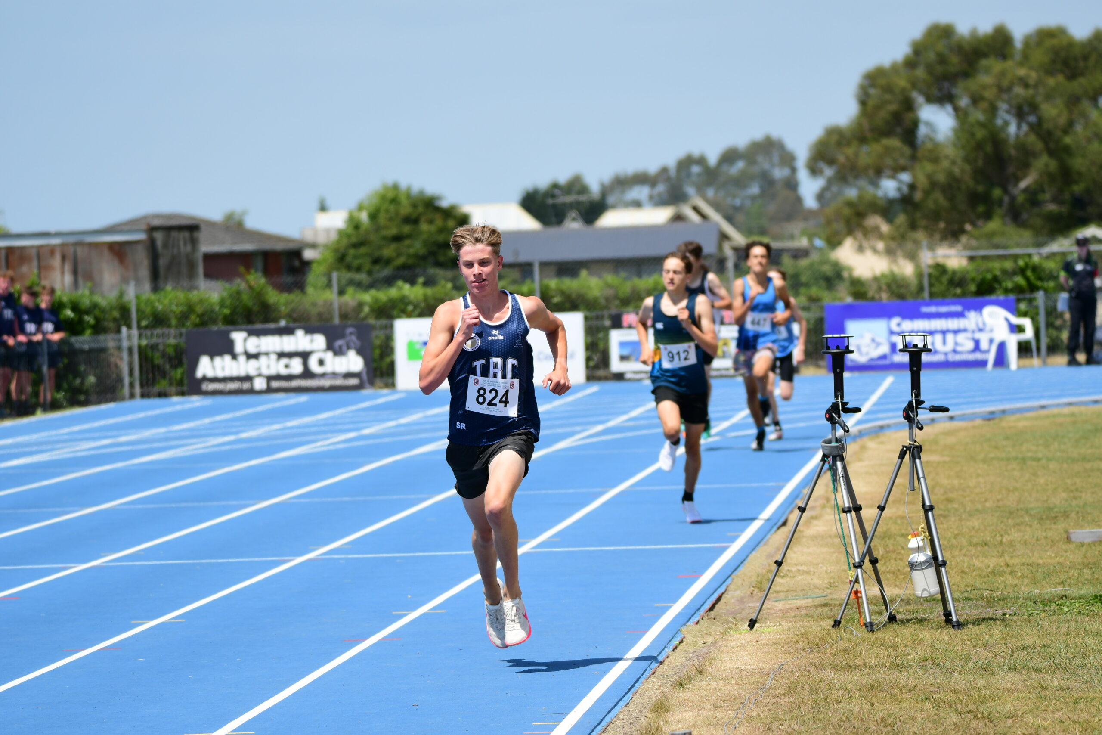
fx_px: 6887
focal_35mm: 225
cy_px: 368
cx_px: 551
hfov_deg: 9.1
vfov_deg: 6.1
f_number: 5
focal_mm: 150
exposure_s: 1/1250
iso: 200
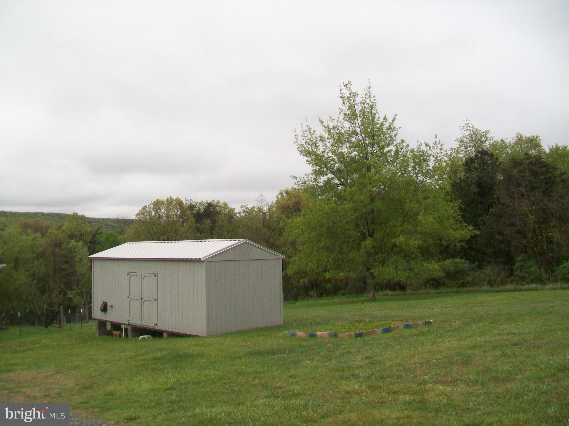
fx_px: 559
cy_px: 213
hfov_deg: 54.0
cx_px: 284
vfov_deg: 41.8
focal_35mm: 34
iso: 64
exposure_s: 1/640
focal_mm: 6.1
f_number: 2.7
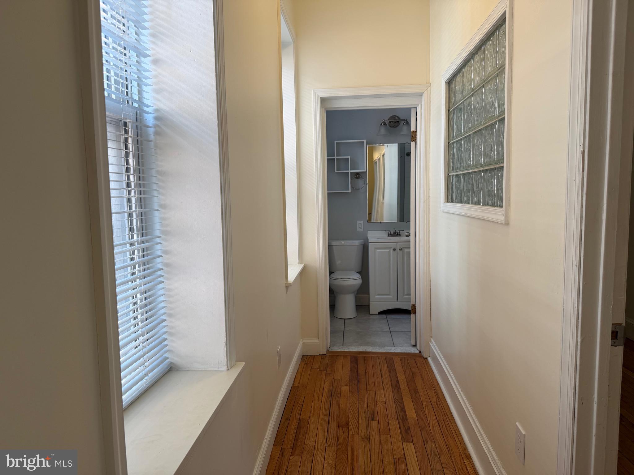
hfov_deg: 71.6
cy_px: 238
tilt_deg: -6.1
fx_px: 440
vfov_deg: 56.8
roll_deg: +1.3
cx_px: 317
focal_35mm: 24
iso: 100
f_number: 1.78
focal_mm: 6.76
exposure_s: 1/120
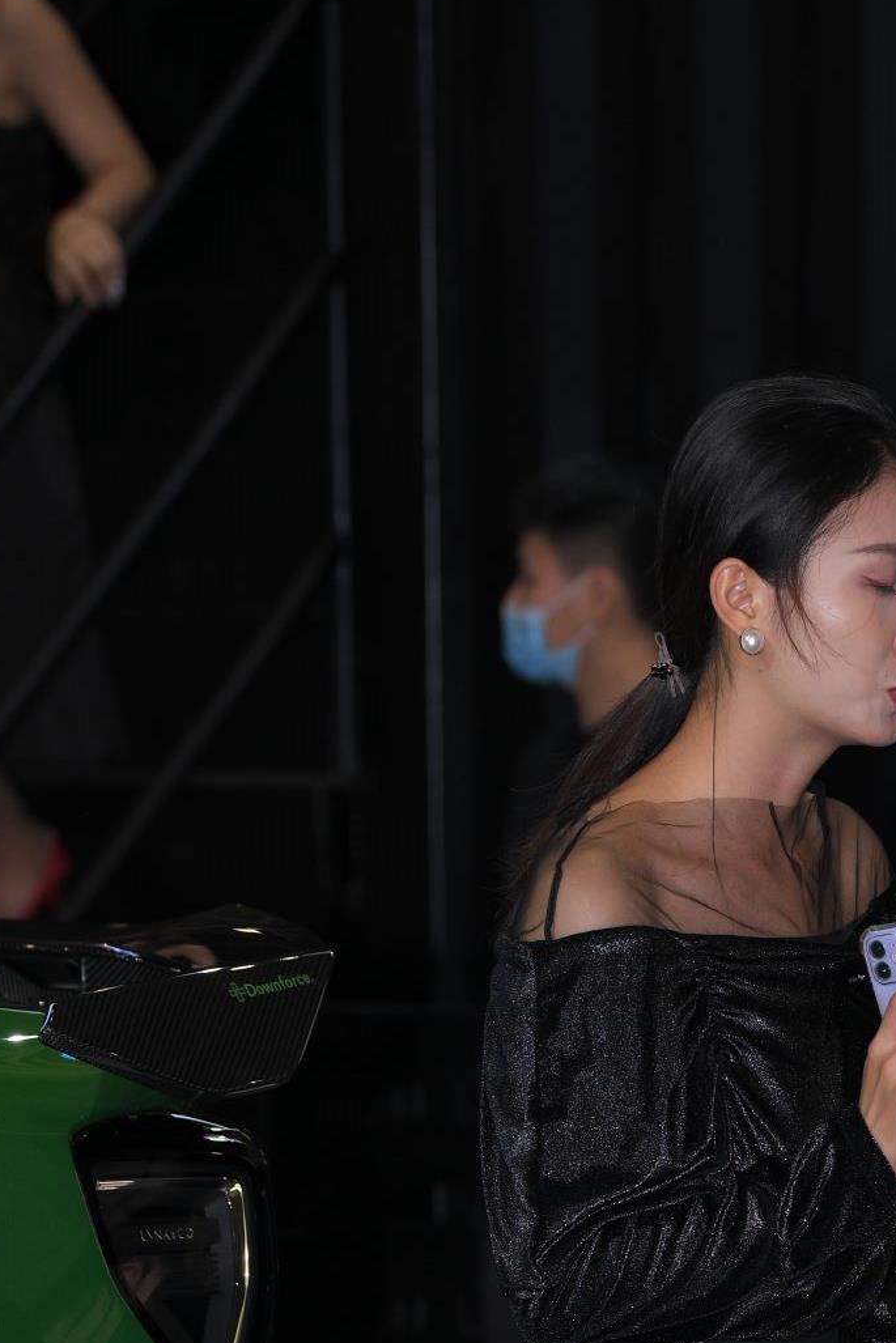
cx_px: 771
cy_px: 1557
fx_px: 9180
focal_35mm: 246
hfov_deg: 5.6
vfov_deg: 8.3
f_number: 4
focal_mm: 102
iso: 400
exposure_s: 1/160
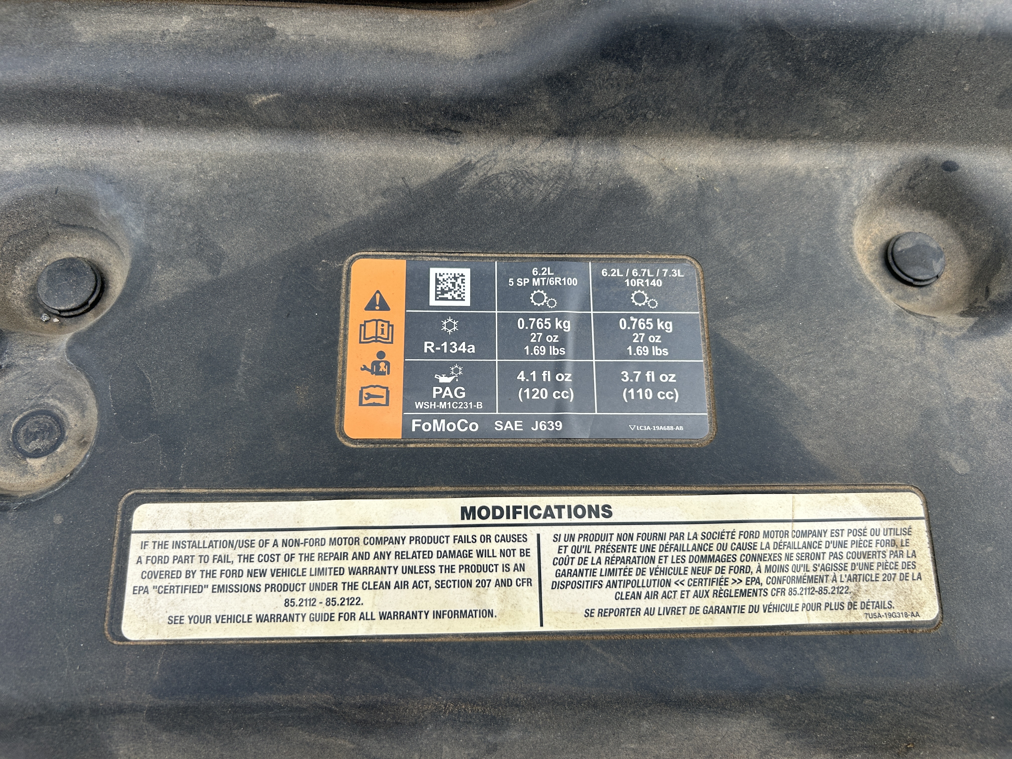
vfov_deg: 53.1
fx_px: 760
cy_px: 380
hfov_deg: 67.3
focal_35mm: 26
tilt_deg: -66.0
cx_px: 506
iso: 50
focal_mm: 5.7
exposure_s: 1/1449
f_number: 1.5
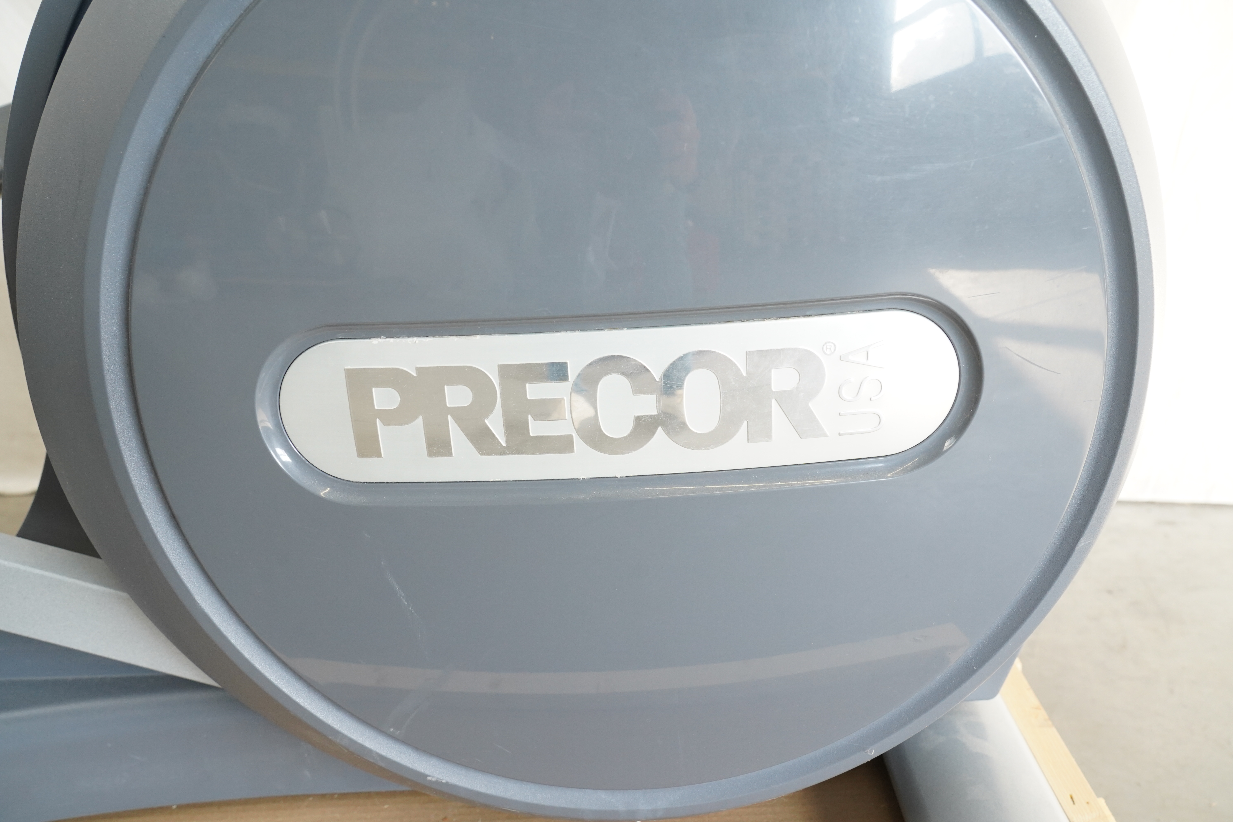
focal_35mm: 31
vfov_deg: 42.3
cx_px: 616
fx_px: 1062
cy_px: 411
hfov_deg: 60.3
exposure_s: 1/100
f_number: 7.1
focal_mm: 31
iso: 2000
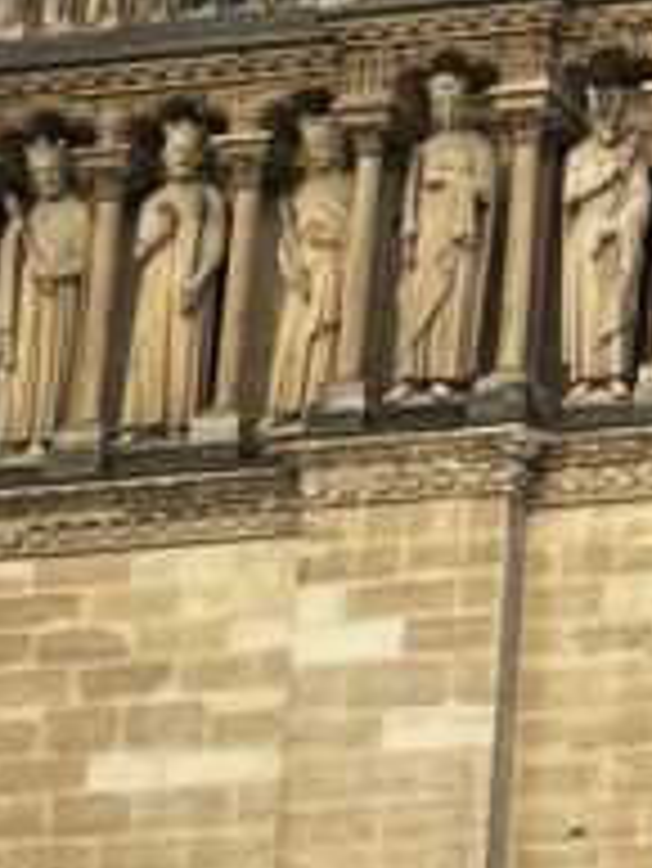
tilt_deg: +26.0
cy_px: -265
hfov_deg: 7.4
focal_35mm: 194
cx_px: 1335
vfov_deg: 10.0
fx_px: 4867
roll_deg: +0.6
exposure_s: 1/424
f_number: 1.6
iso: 50
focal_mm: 5.1
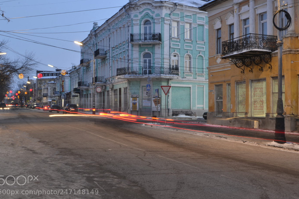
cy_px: 93
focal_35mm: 56
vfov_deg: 24.2
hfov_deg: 35.6
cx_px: 159
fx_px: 465
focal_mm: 32
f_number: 25
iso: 100
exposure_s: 25
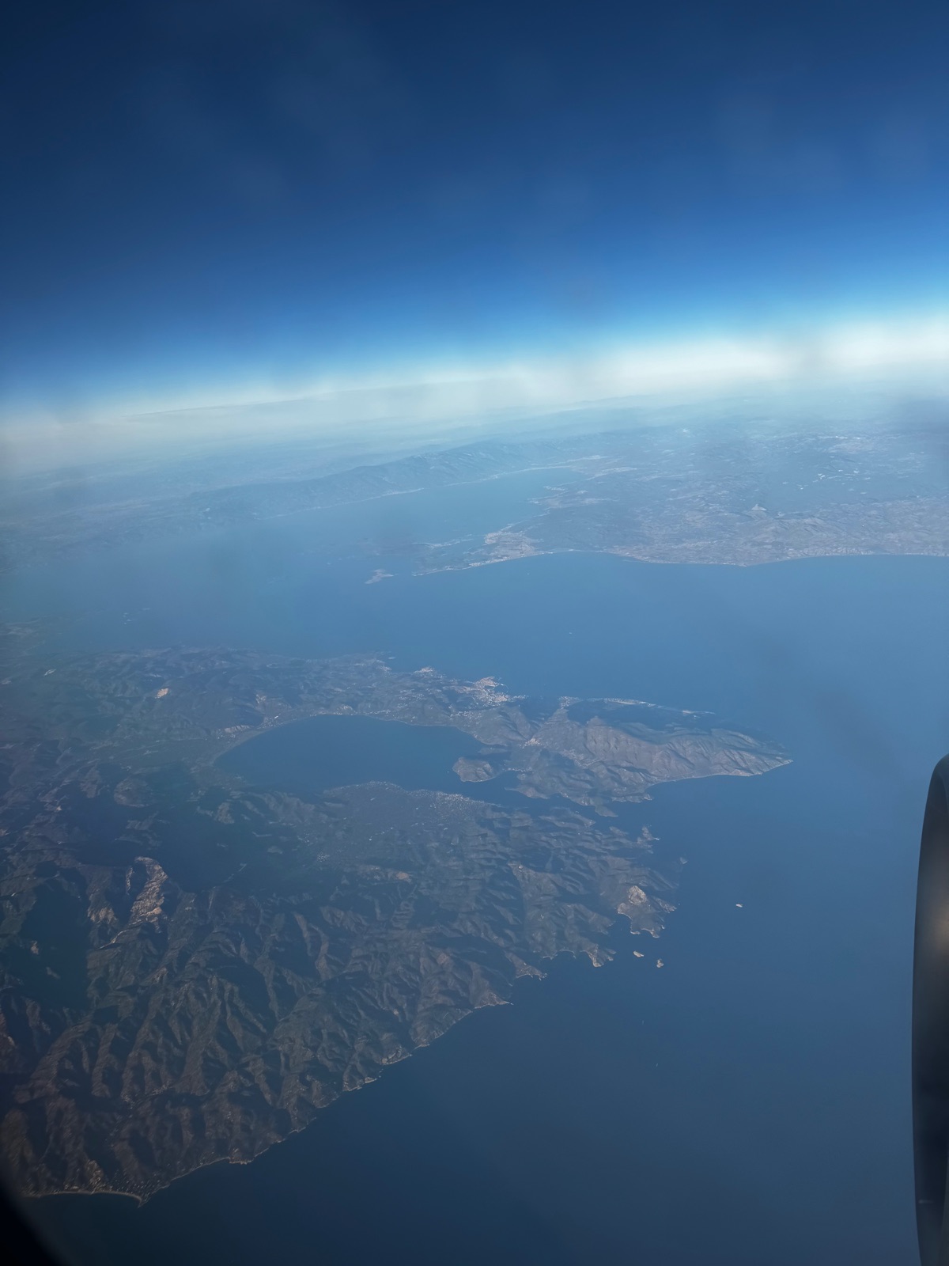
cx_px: 474
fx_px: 877
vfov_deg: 71.6
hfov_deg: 56.8
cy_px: 633
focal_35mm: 24
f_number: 1.78
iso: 80
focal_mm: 6.76
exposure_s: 1/1238
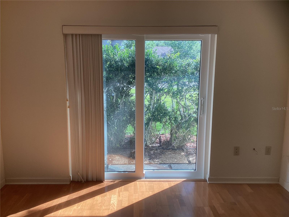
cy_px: 108
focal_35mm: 31
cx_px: 144
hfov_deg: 58.4
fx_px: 259
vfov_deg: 45.4
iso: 50
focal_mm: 3.3
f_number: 2.4
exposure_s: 1/120
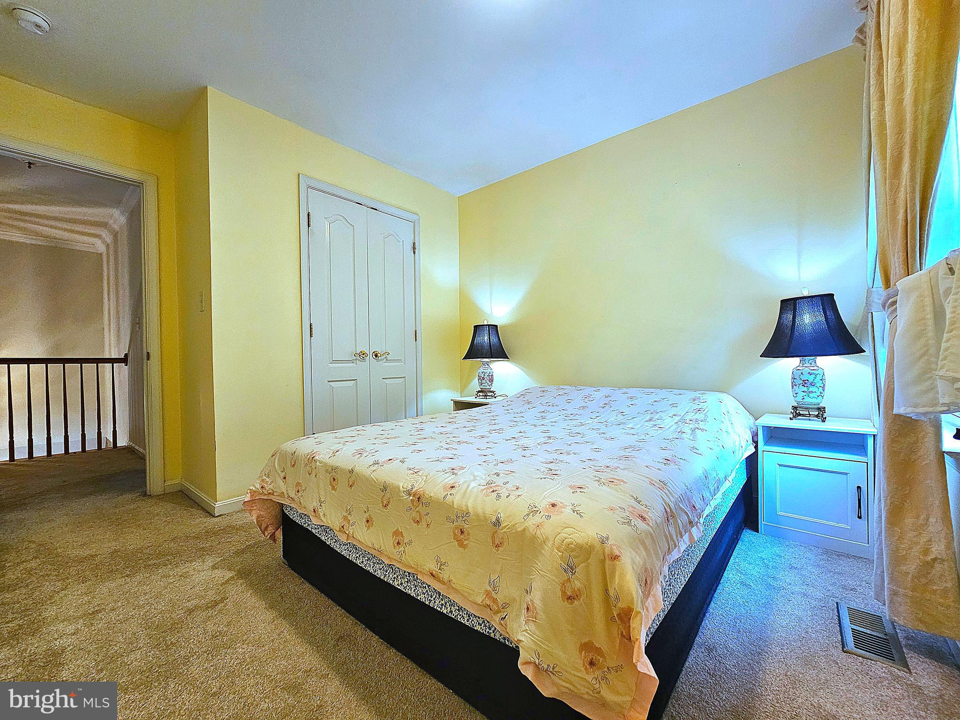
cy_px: 360
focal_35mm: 13
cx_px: 480
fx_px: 361
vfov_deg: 89.9
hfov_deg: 106.2
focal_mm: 2.2
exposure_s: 1/60.2
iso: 160
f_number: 2.2
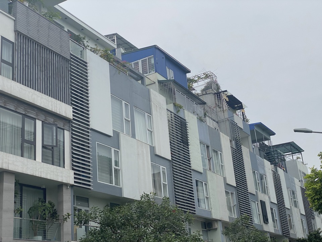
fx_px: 484
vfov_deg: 28.0
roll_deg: +4.3
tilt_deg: +20.3
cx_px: 161
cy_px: 121
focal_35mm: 52
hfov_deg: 36.8
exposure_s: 1/1261
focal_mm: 6
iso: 20
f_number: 2
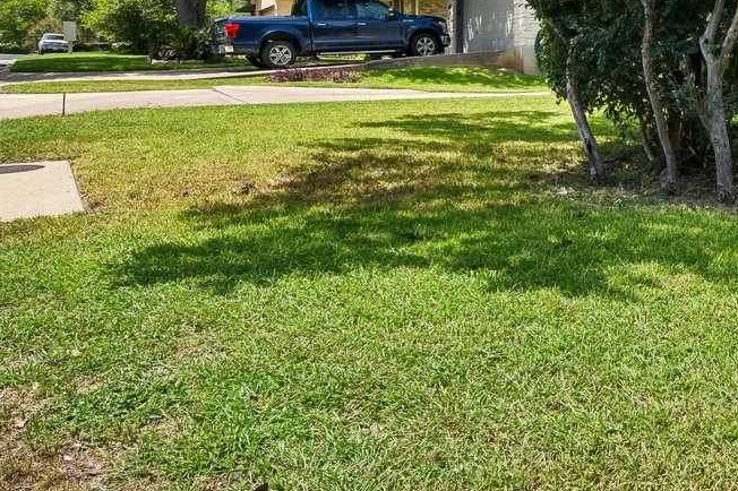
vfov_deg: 29.5
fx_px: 902
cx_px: 796
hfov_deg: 37.8
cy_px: 68
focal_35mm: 44
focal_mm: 14
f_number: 8
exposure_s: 1/250
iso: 100
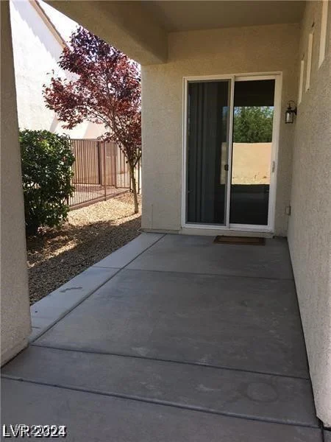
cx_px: 166
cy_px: 221
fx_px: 370
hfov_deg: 48.2
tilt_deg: -10.6
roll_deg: +0.4
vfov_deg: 61.7
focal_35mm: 29
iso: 25
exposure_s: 1/324
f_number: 2.2
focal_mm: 4.15
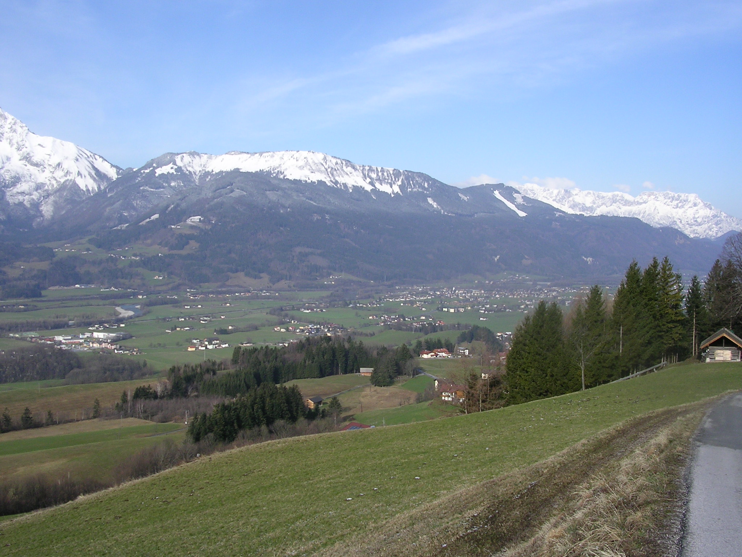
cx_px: 371
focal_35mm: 38
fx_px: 815
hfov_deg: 49.0
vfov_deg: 37.7
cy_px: 278
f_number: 5.6
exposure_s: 1/284
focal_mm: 5.8
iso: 100
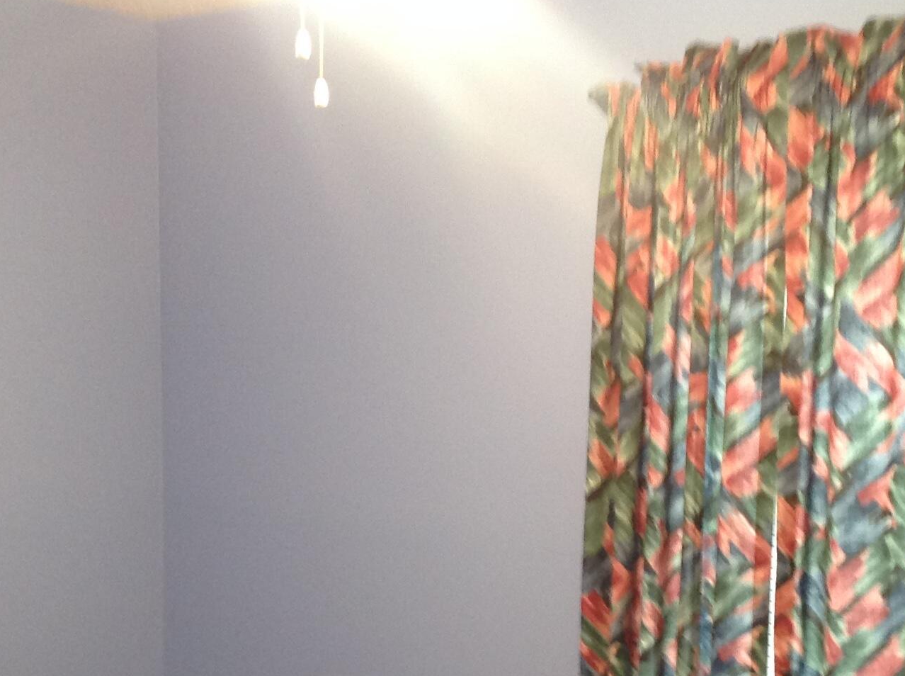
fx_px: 1853
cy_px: 609
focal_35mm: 71
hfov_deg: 27.4
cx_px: 428
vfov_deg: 20.2
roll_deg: -0.5
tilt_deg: -7.4
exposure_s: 1/15
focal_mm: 4.28
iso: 125
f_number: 2.4
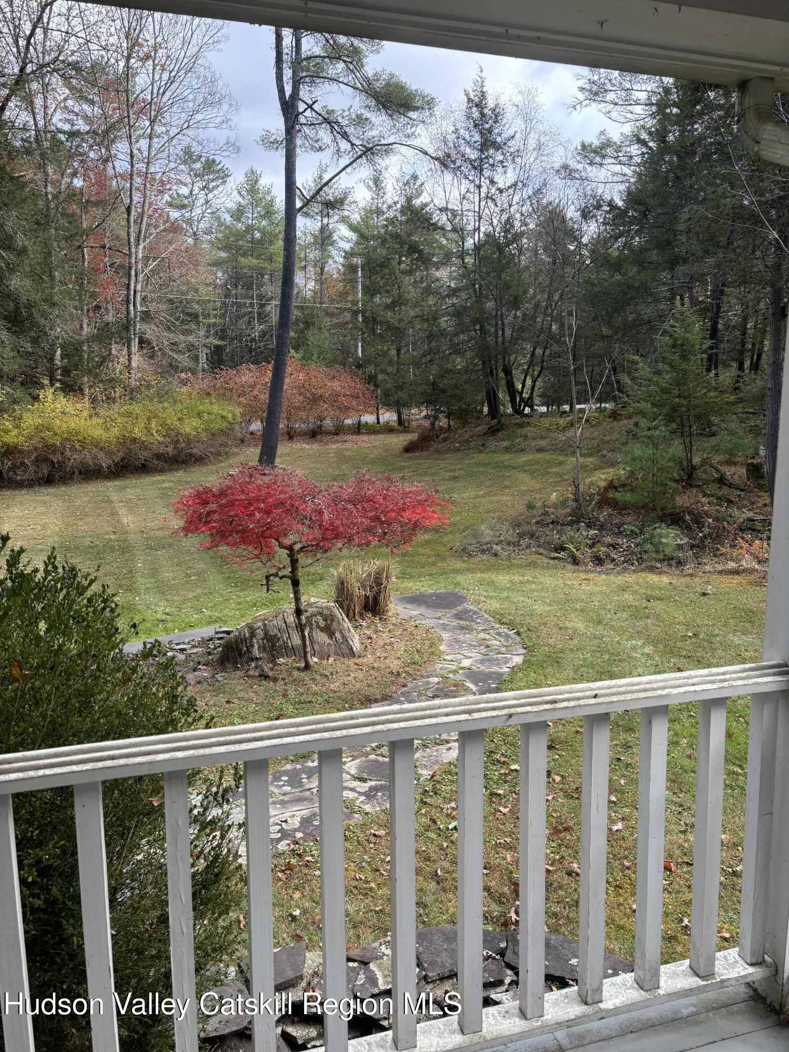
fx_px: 790
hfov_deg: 53.1
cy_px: 526
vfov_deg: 67.3
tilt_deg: -8.0
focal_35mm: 26
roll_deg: +1.1
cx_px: 394
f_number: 1.6
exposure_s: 1/384
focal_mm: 5.96
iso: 50
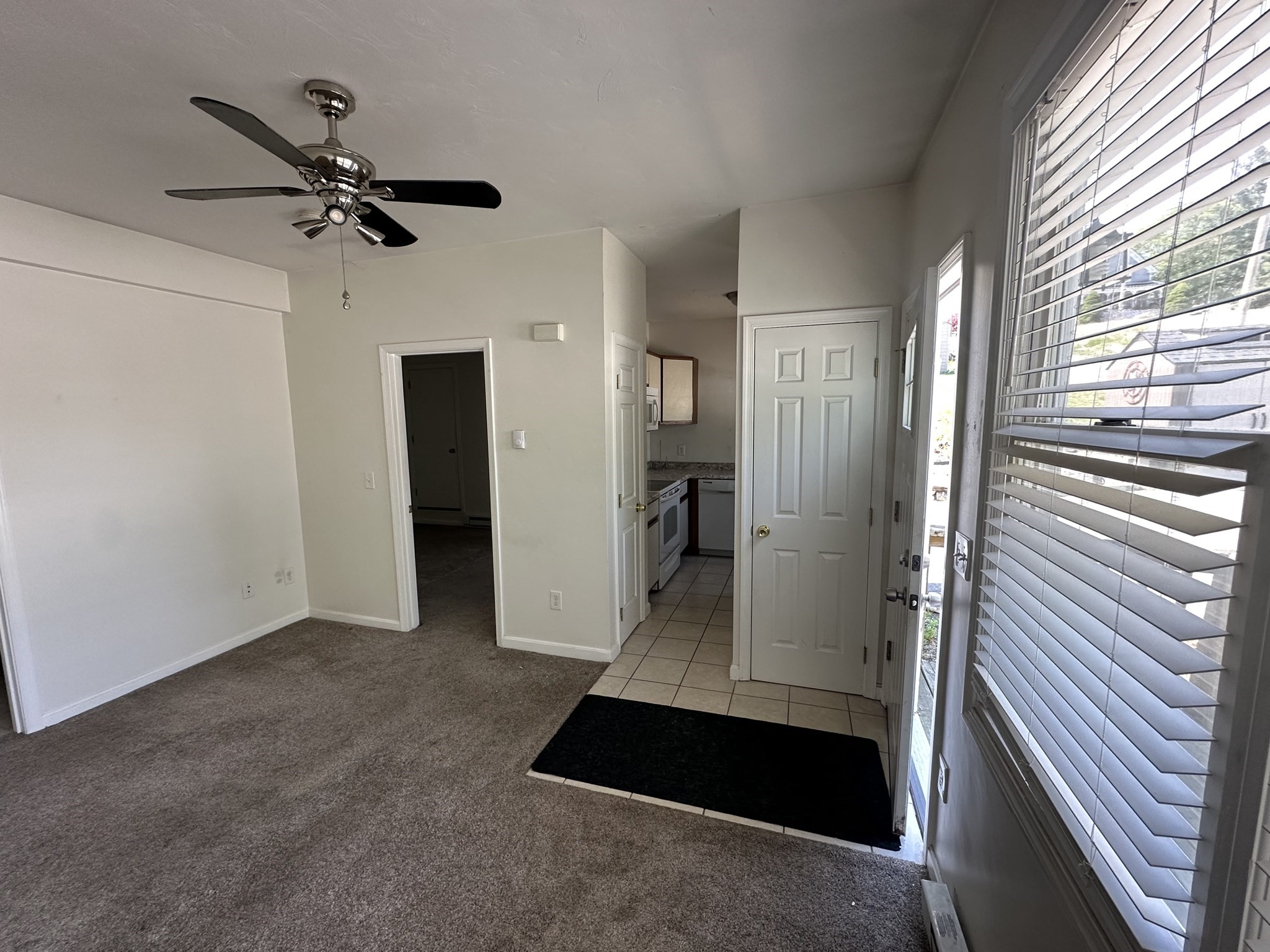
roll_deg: +0.1
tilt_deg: -7.0
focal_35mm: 14
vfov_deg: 85.7
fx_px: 514
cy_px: 476
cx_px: 635
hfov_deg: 102.1
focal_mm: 2.22
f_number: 2.2
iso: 125
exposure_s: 1/99
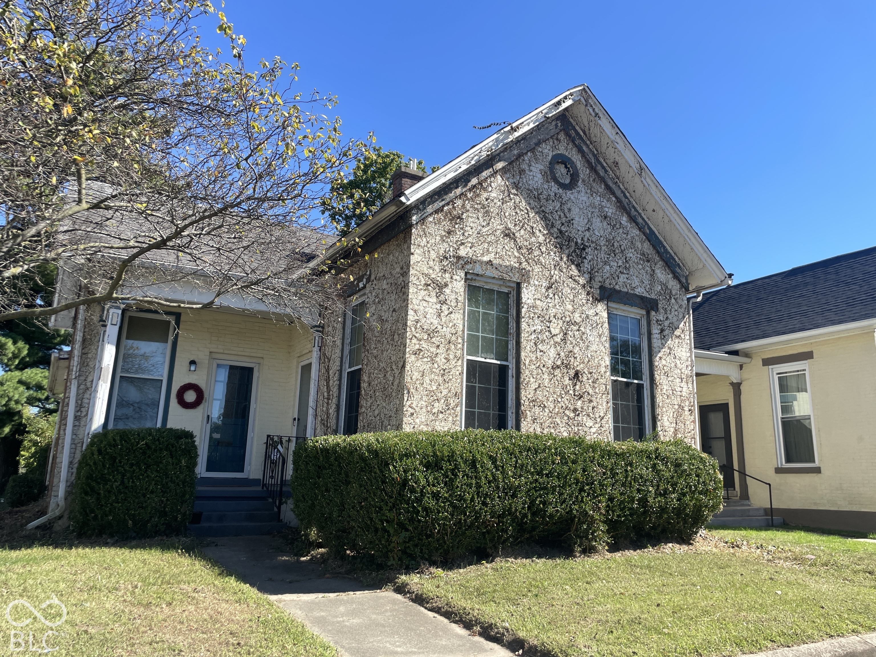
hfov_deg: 67.3
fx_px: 658
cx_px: 438
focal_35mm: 26
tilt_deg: +13.7
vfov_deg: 53.1
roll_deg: -1.1
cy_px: 328
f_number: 1.6
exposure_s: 1/1984
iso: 32
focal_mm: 4.2
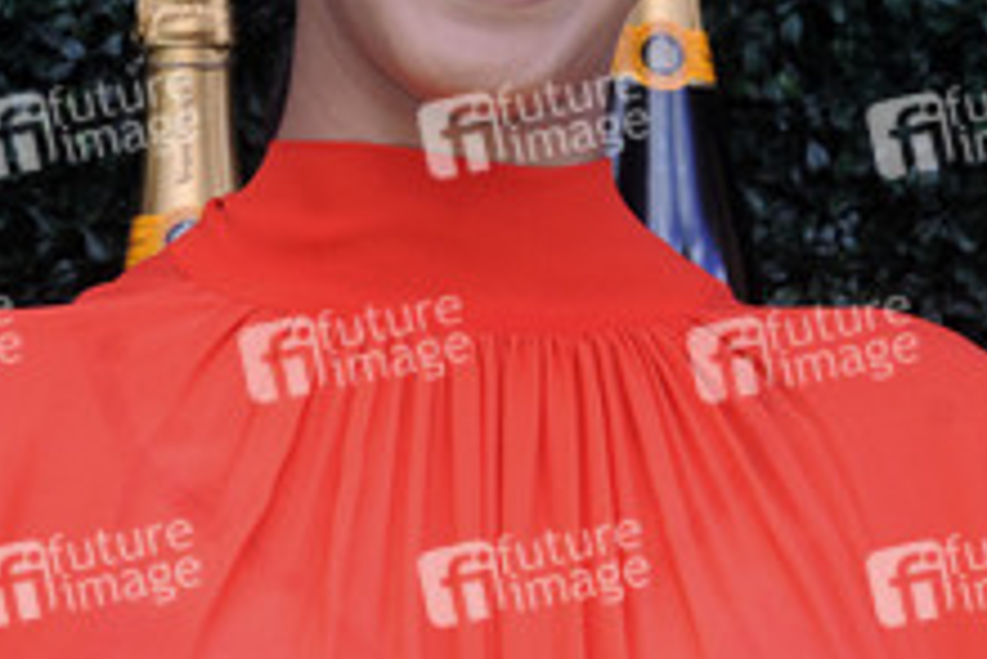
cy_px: 13
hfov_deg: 7.5
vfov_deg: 5.0
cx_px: 413
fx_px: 7572
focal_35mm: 276
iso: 640
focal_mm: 135
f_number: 7.1
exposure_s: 1/640
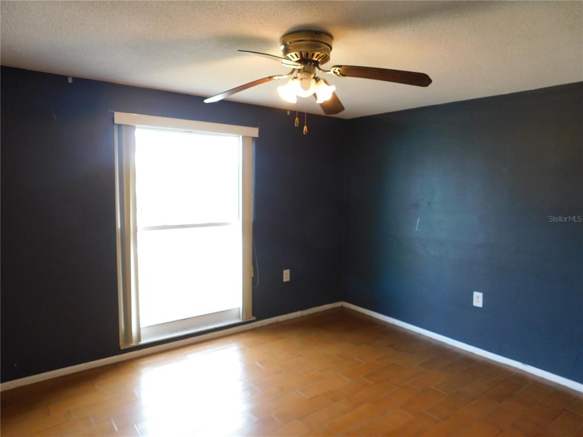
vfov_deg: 58.9
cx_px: 292
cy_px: 218
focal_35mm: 23
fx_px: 387
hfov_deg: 73.9
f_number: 3
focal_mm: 4
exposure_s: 1/30
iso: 220
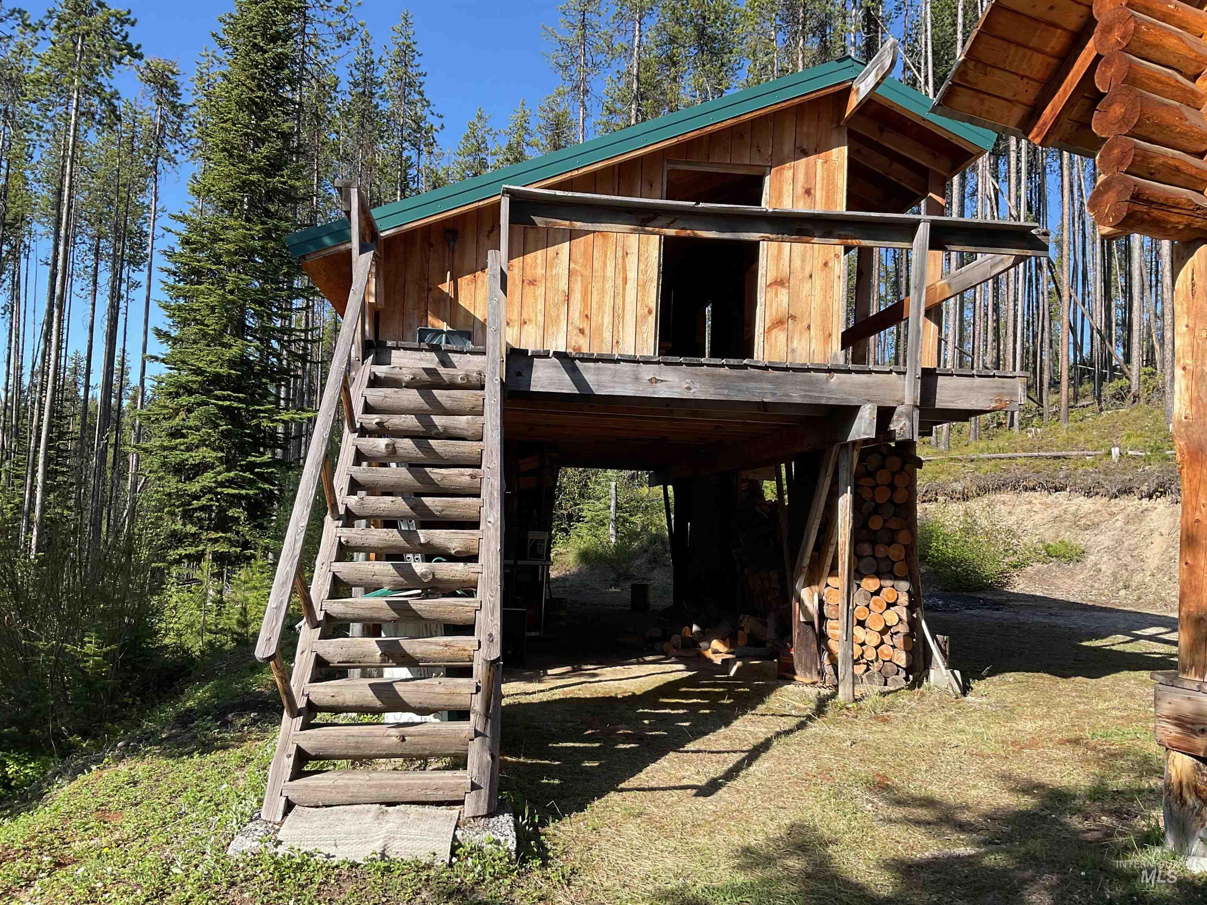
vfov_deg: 48.2
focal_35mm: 29
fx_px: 1011
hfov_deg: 61.7
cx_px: 604
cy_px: 452
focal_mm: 3
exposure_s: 1/804
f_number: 1.8
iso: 16
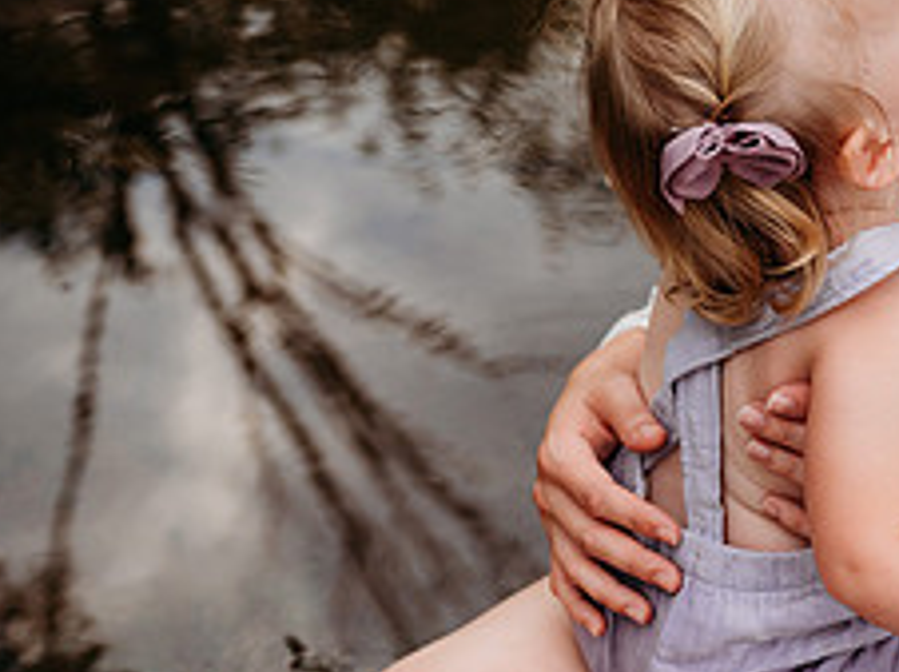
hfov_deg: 21.6
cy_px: 324
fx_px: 2309
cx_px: 772
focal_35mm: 89
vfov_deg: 16.6
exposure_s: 1/1600
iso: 500
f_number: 2.8
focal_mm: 36
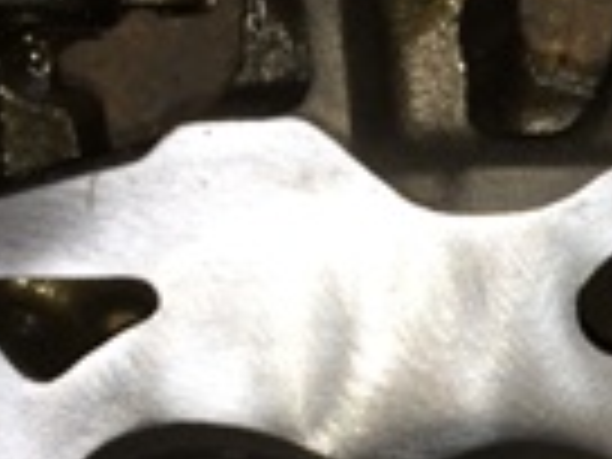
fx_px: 2546
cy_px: 464
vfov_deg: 10.2
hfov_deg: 12.6
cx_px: 1073
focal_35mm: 144
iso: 40
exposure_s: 1/30
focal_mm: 4.12
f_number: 2.2
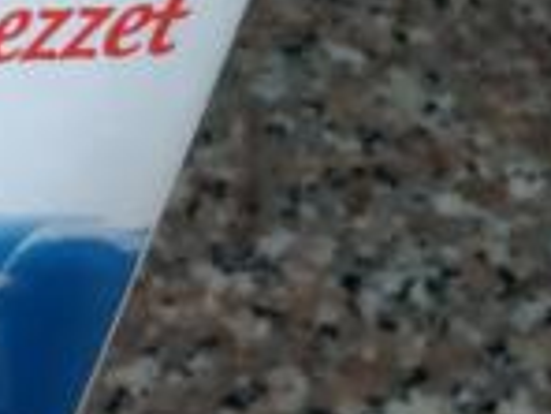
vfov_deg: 11.5
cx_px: -410
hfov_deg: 15.4
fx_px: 1783
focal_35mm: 112
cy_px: 895
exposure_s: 1/20
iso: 250
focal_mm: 3.94
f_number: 1.9
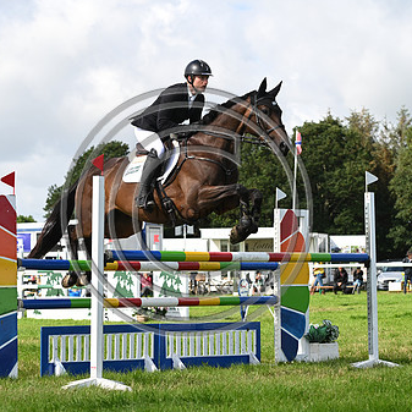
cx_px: 174
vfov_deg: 15.3
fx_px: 1535
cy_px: 195
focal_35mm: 114
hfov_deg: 15.3
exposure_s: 1/1250
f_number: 4.5
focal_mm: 78
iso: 250
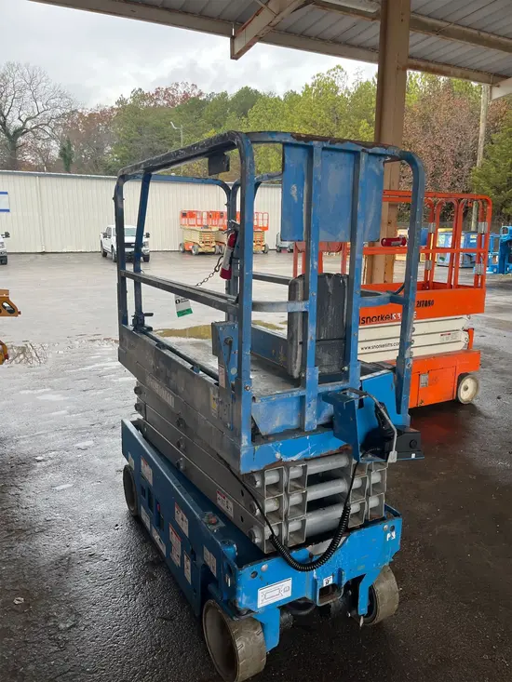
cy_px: 341
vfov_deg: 67.3
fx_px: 513
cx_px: 256
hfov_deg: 53.1
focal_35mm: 26
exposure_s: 1/174
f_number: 1.6
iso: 40
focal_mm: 5.1
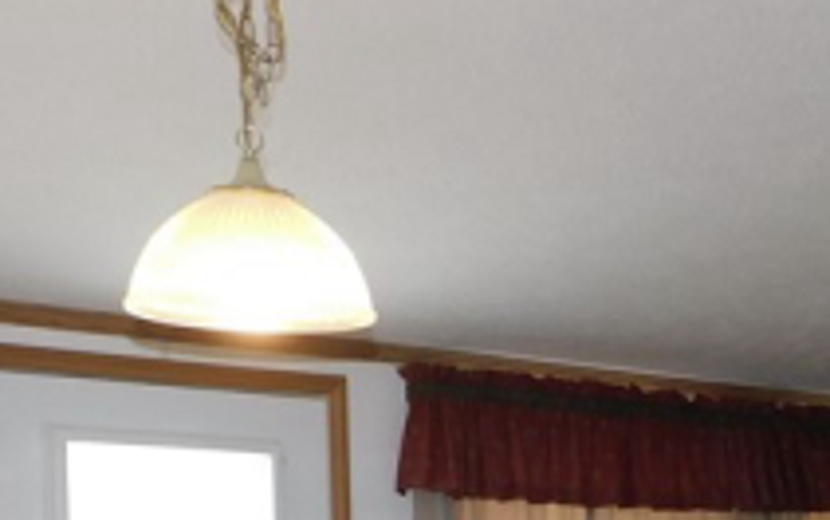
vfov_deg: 15.7
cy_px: 760
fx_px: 1742
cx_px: 769
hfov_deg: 25.8
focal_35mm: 77
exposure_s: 1/30
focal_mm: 4
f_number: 3
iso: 200
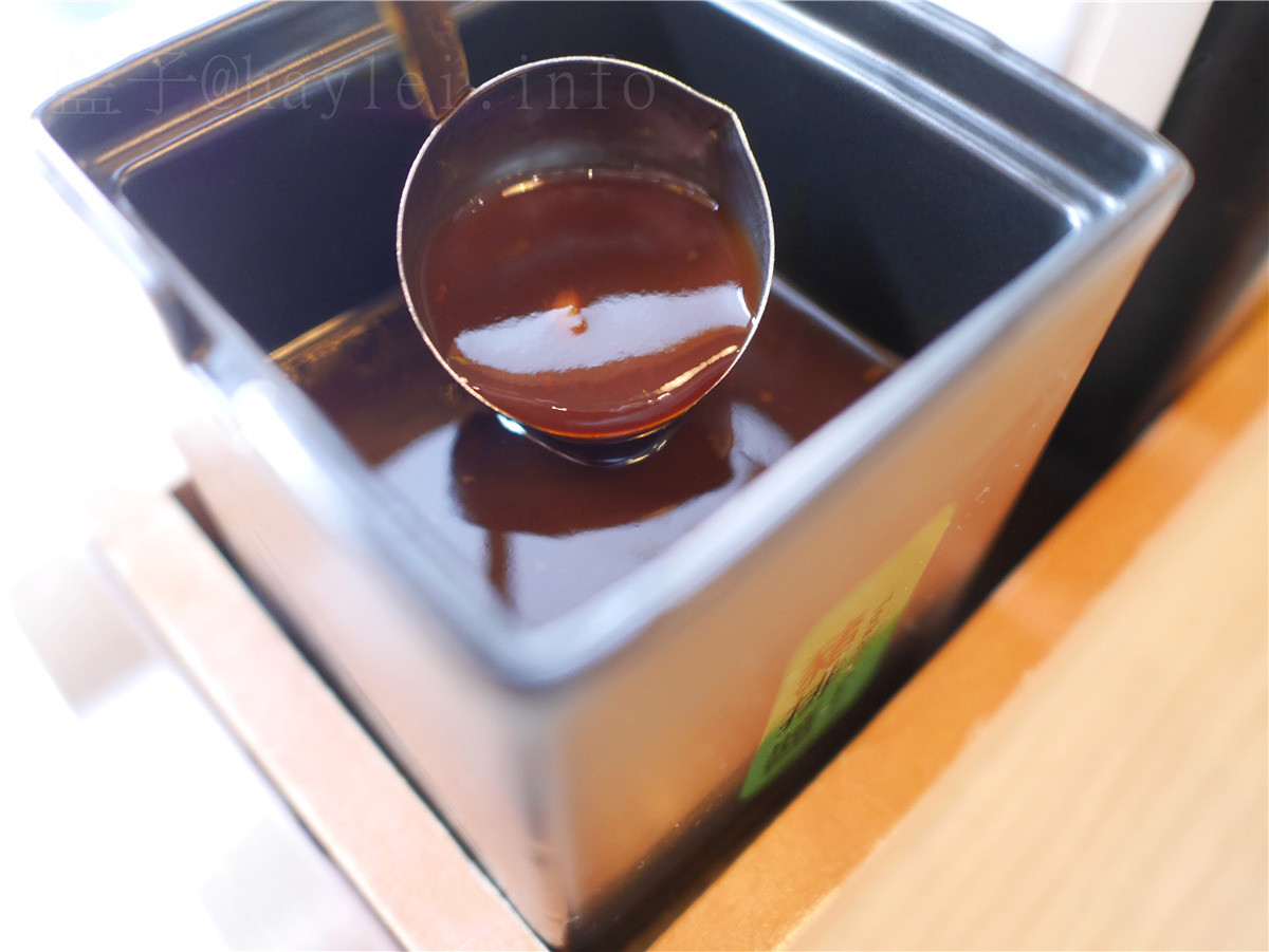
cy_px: 476
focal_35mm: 30
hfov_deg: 59.9
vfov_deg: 46.8
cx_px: 634
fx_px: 1100
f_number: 1.7
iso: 800
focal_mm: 15
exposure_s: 1/60
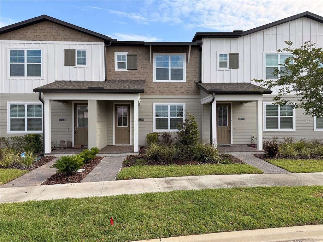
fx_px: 224
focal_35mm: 24
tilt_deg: +0.9
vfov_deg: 56.8
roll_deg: -0.7
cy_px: 121
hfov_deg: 71.6
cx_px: 162
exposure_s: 1/3145
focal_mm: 6.76
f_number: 1.78
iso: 100
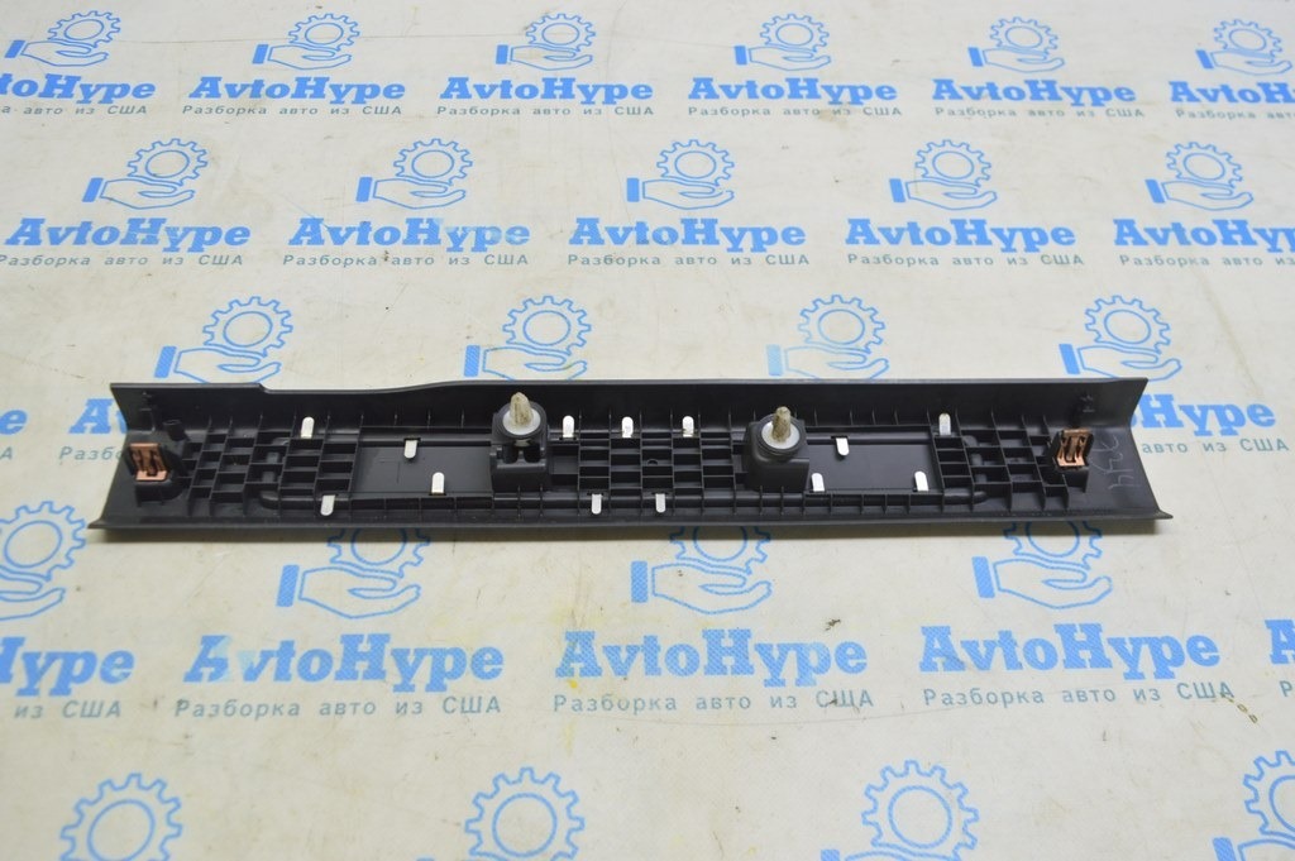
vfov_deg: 39.9
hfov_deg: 57.3
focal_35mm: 33
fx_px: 1186
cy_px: 430
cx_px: 648
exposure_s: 1/20
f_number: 5.6
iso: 400
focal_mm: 22
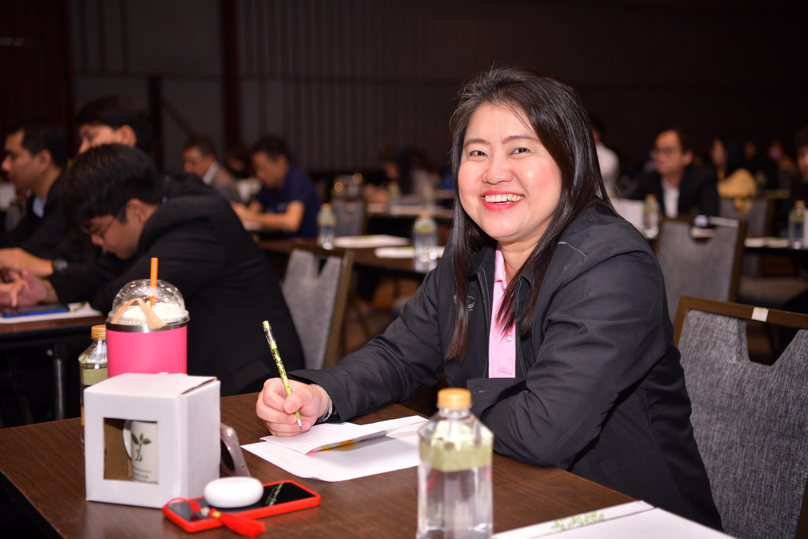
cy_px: 270
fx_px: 1122
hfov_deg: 39.6
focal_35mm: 50
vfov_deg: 27.0
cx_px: 404
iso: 640
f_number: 2.8
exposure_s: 1/200
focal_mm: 50
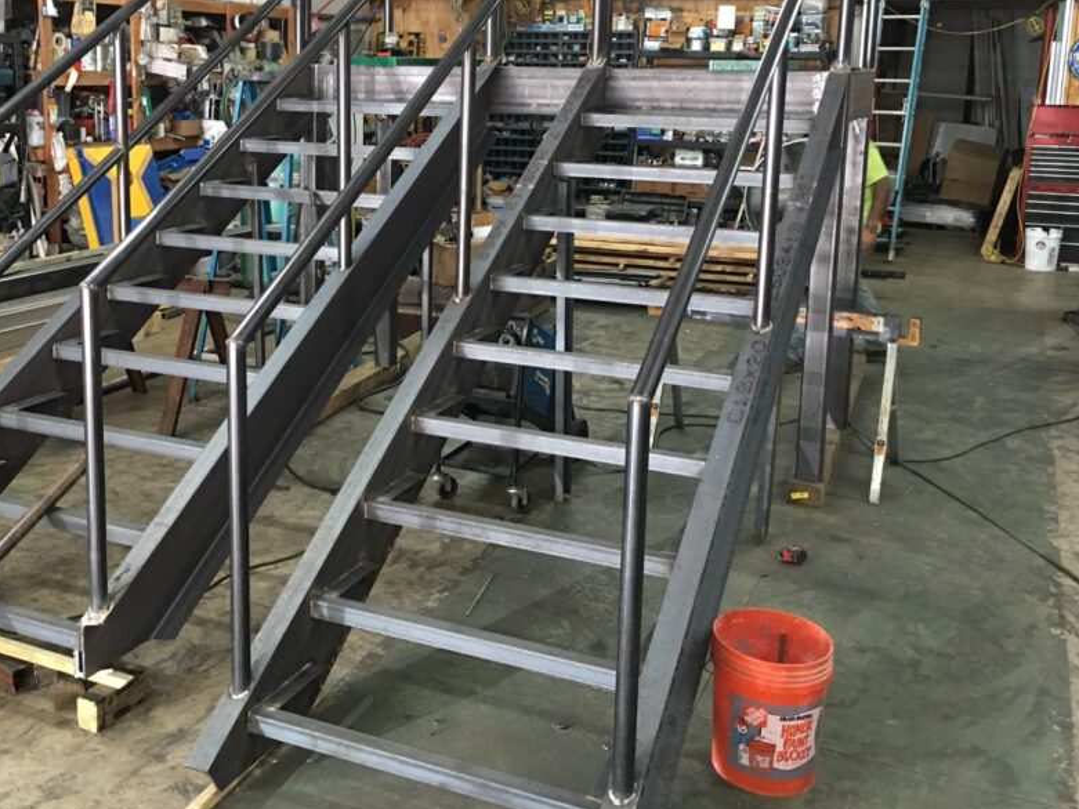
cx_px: 417
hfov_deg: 48.6
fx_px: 1185
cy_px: 286
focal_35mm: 38
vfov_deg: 37.4
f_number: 2.2
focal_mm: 4.15
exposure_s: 1/15
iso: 64
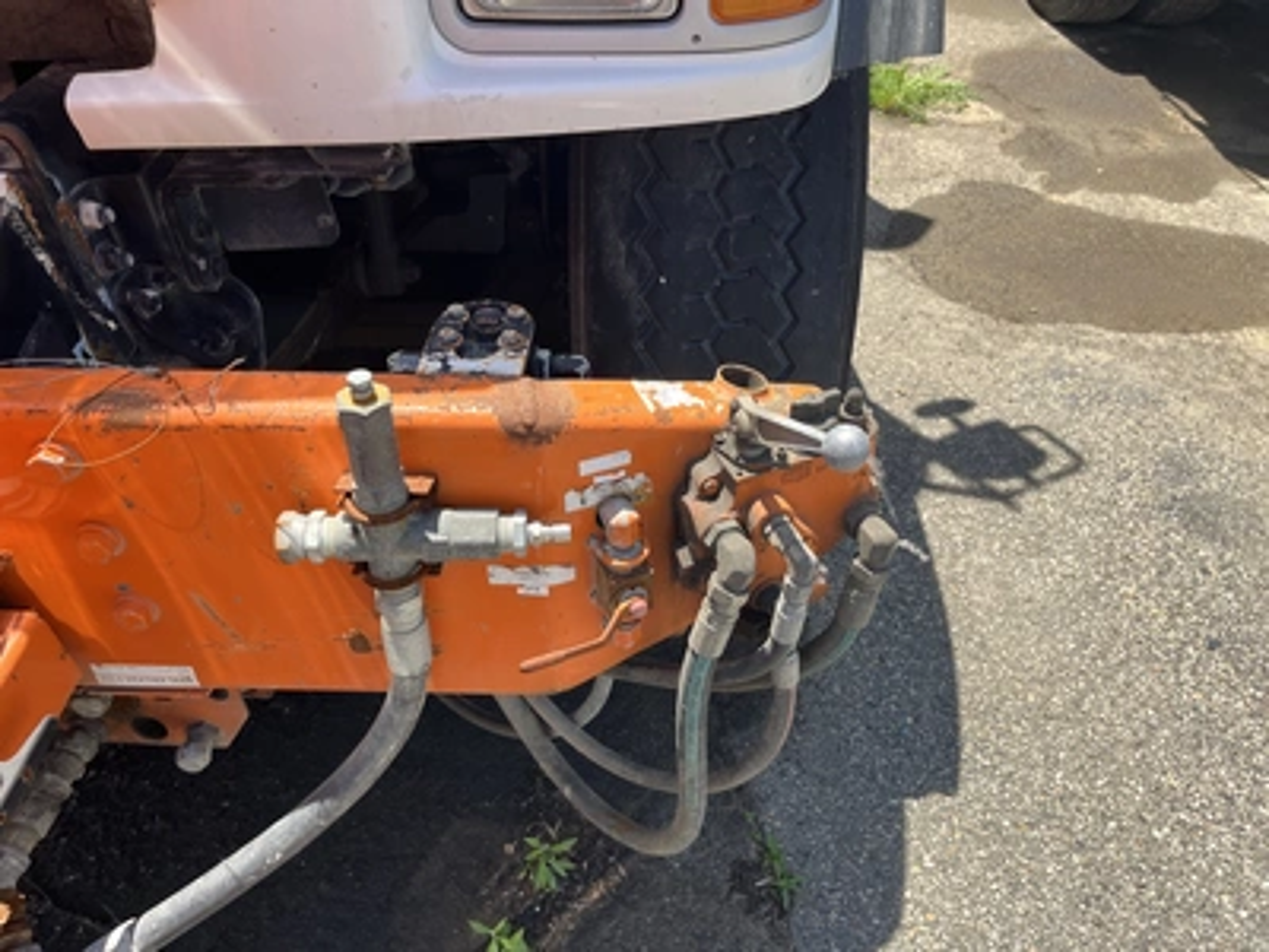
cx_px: 634
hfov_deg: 67.3
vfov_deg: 53.1
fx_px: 953
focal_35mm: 26
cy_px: 476
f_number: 1.6
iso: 50
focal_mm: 5.1
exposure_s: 1/858
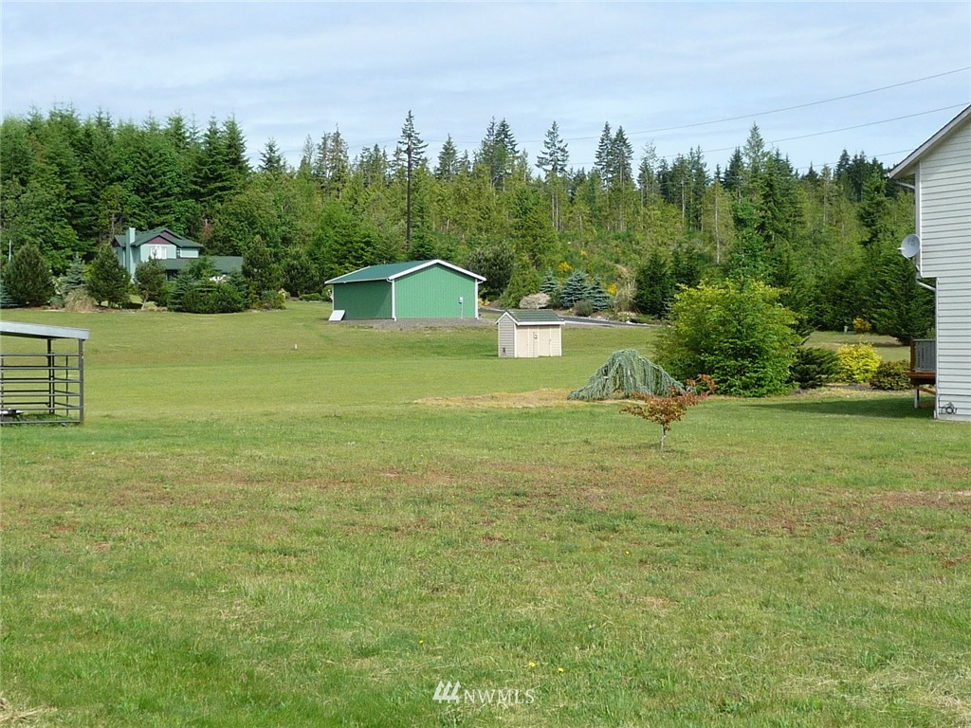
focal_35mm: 50
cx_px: 486
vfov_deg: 29.1
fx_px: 1403
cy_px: 364
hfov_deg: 38.2
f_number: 3.4
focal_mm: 5
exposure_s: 1/800
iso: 100
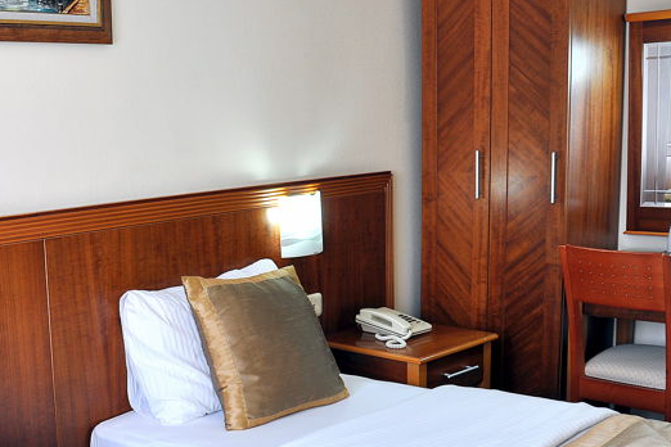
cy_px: 312
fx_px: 988
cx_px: 170
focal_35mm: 53
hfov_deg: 36.7
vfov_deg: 25.3
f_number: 5.6
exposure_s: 1/30
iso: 200
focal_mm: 18
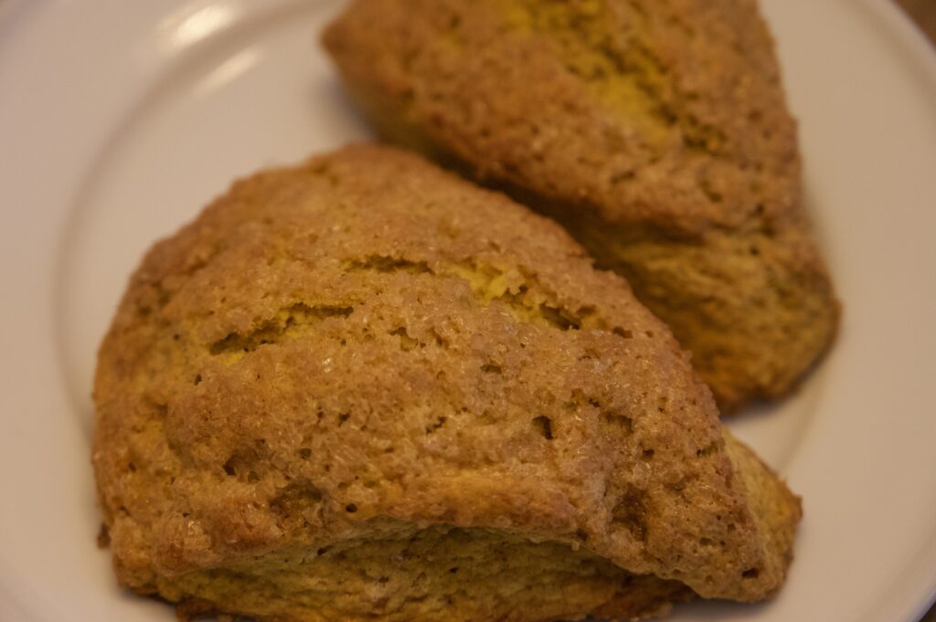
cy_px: 311
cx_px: 468
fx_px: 1818
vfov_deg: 19.4
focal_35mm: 70
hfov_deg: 28.9
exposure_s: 1/125
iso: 3200
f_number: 4
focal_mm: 70
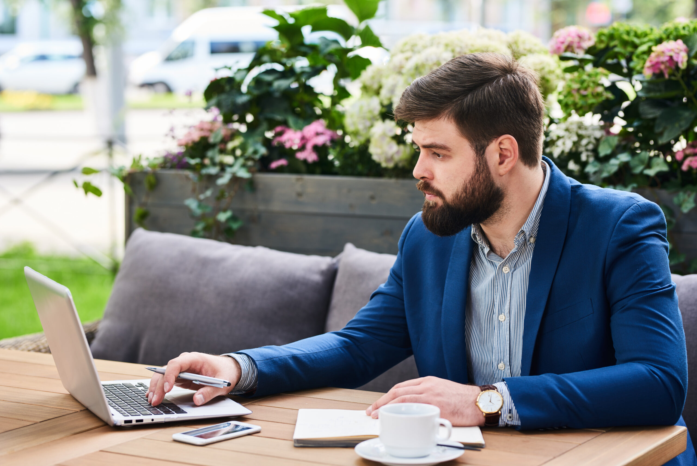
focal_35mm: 85
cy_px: 233
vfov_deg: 16.1
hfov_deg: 23.9
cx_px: 348
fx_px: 1646
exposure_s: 1/80
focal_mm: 85
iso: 100
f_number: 3.2
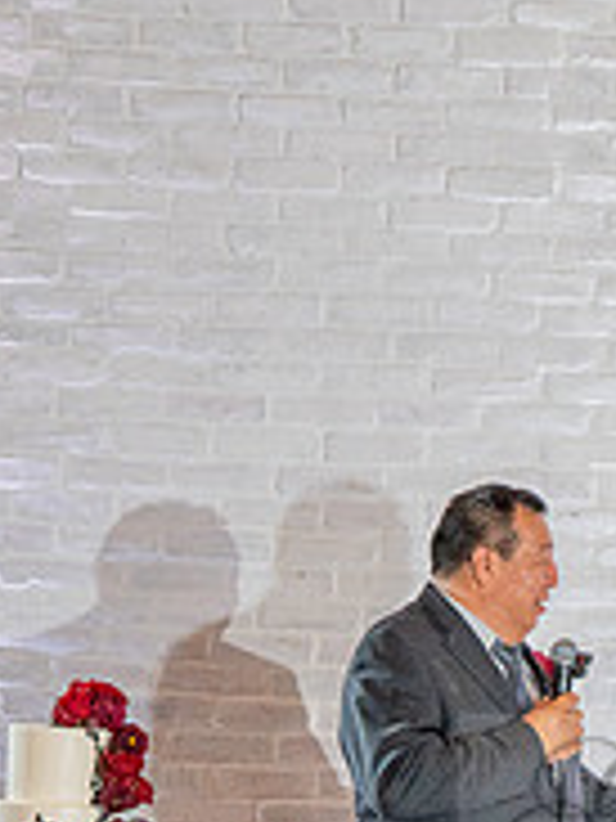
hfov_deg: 5.4
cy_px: 883
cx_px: 849
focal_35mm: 272
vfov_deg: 7.2
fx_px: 6461
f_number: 2.8
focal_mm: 83
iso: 1600
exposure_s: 1/320
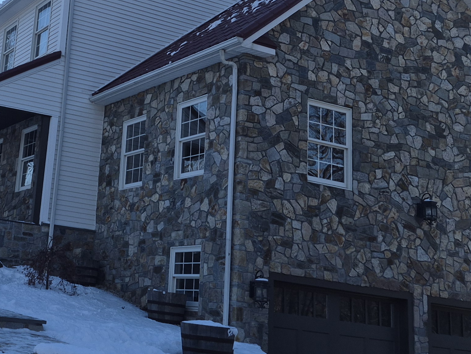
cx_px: 65
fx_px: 816
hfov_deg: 31.0
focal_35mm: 60
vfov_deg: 23.9
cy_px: 49
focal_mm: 5.4
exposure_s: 1/5056
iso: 80
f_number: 1.8
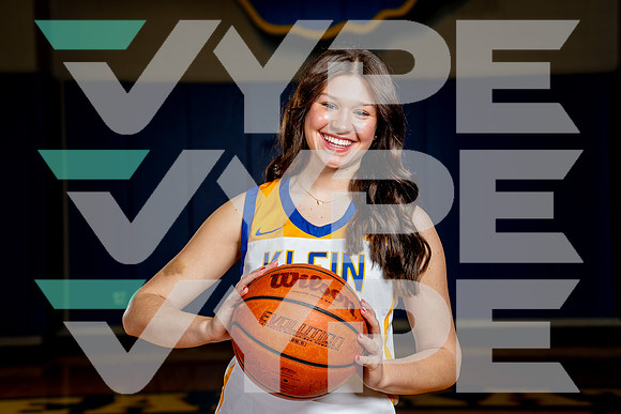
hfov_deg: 32.4
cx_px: 310
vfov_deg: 21.9
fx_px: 1070
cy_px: 207
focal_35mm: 62
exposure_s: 1/250
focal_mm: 62
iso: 160
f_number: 4
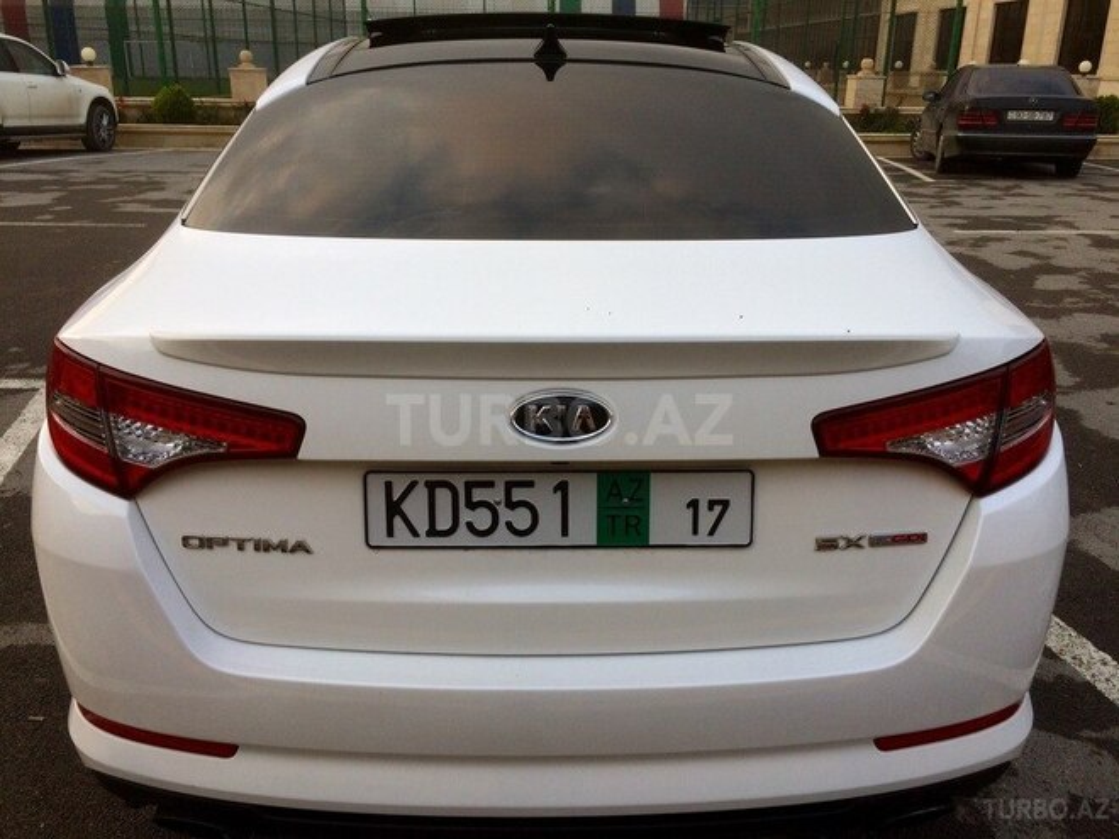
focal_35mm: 29
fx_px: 937
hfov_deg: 61.7
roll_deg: -1.4
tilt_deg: -20.4
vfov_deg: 48.2
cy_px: 420
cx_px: 560
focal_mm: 4.15
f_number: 2.2
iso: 32
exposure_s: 1/273
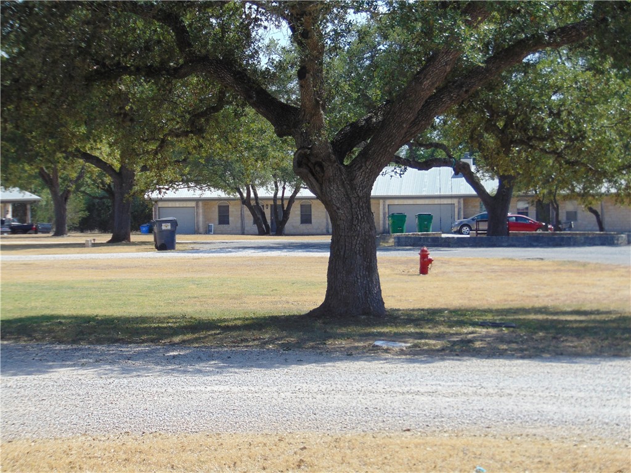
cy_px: 236
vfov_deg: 13.7
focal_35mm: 108
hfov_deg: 18.2
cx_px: 316
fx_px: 1969
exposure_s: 1/640
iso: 80
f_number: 3.9
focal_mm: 19.4
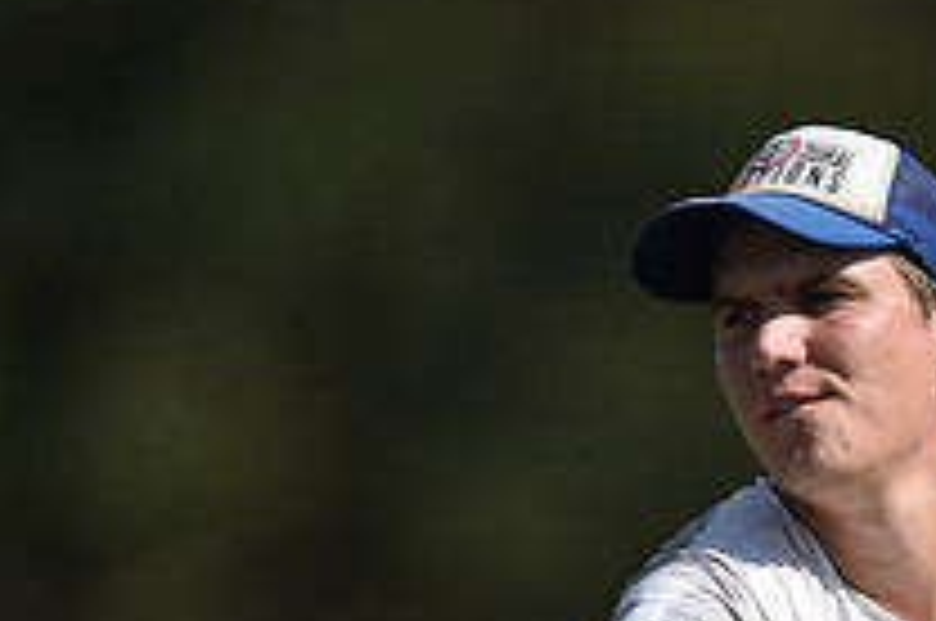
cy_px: 729
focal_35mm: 1116
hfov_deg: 1.9
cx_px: 936
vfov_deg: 1.2
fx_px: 28971
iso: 200
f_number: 2.8
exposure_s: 1/6400
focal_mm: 400
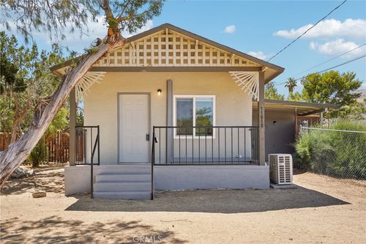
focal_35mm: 35
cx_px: 183
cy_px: 122
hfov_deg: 54.5
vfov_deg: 37.8
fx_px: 356
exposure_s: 1/100
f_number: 8
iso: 100
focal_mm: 35
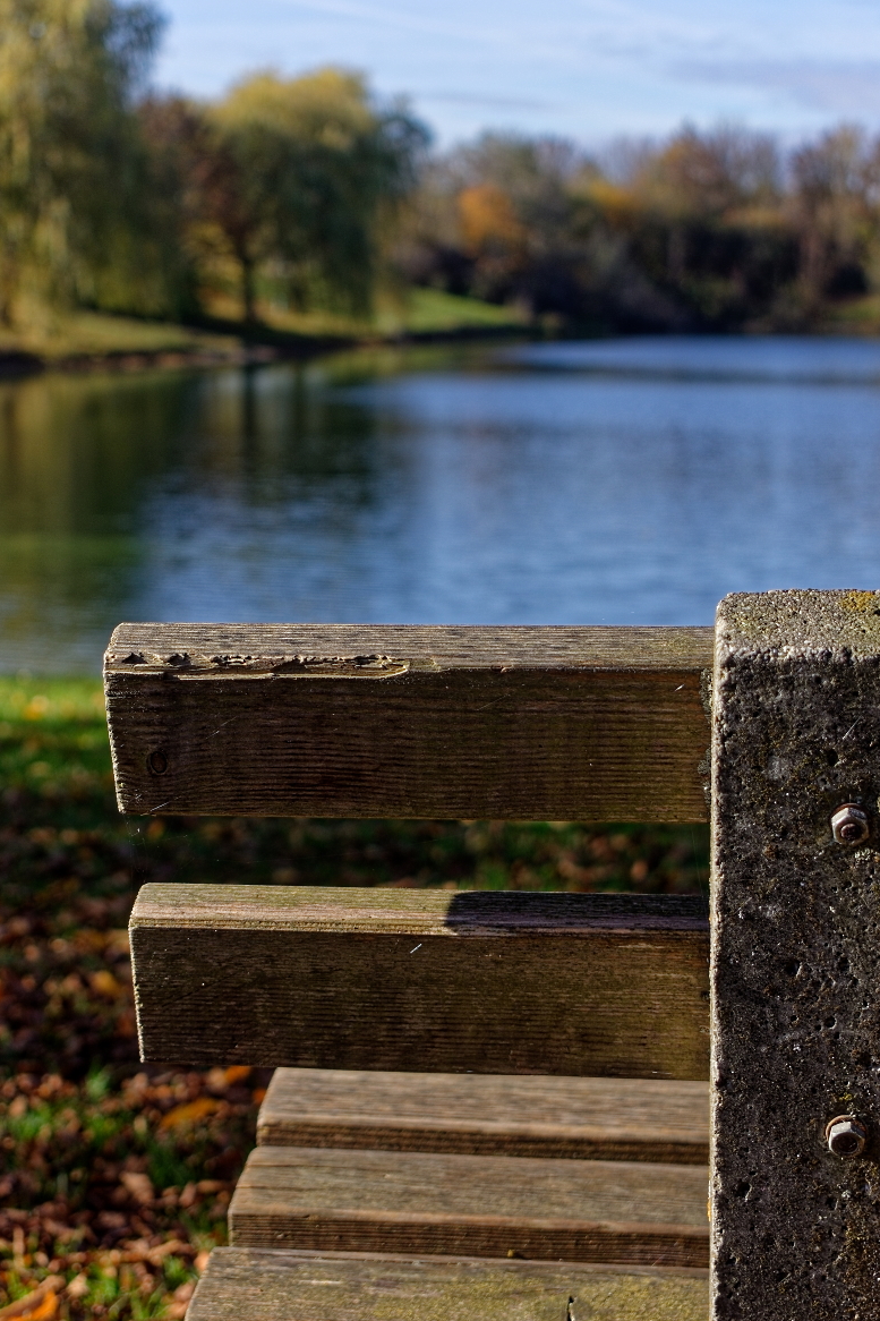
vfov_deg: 28.5
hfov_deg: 19.2
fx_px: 2604
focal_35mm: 71
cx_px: 437
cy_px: 672
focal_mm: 46
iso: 100
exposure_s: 1/400
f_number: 5.6
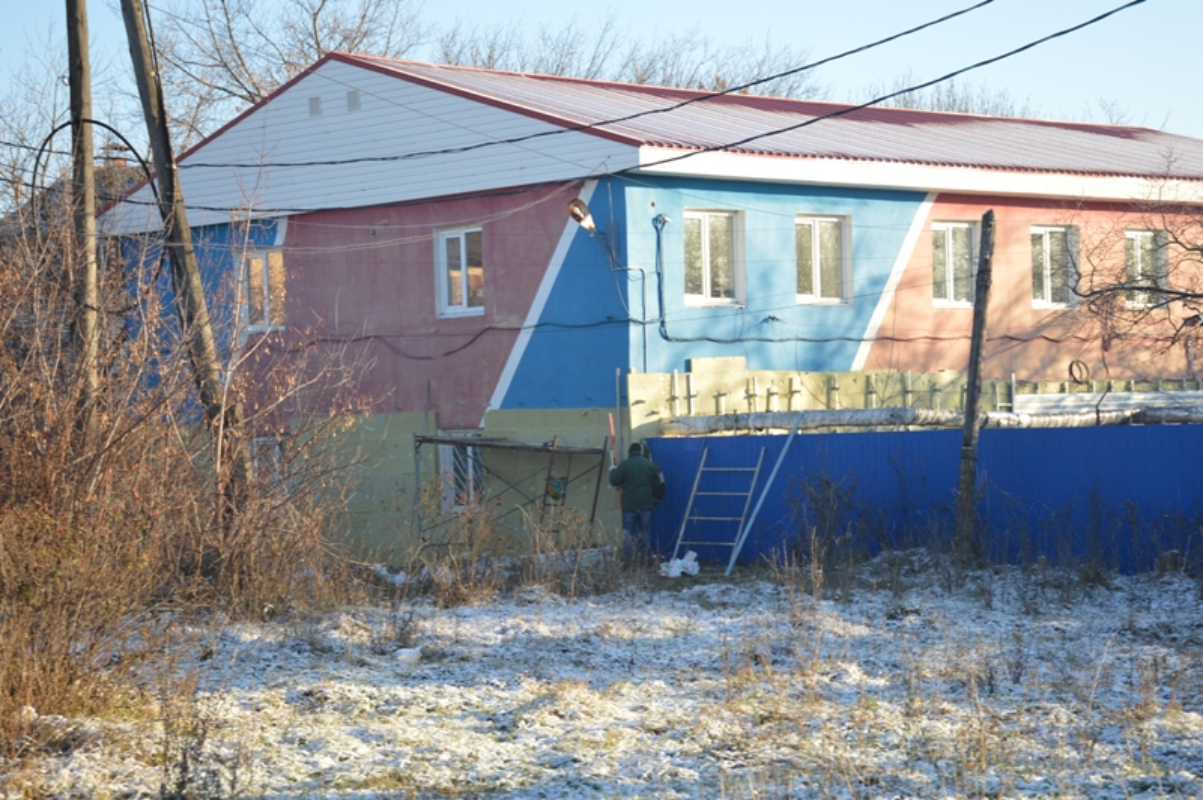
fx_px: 2504
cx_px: 602
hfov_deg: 27.0
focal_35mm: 75
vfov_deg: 18.2
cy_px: 400
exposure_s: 1/125
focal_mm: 50
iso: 100
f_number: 5.6
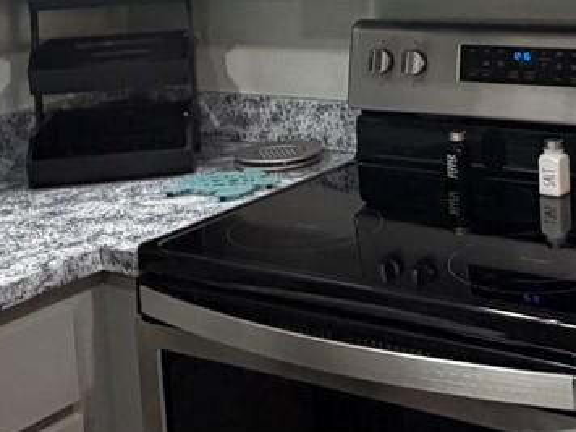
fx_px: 1048
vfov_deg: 22.4
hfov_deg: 29.8
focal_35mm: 63
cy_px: 0
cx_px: 479
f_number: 2.2
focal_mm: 2.22
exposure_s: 1/60
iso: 250
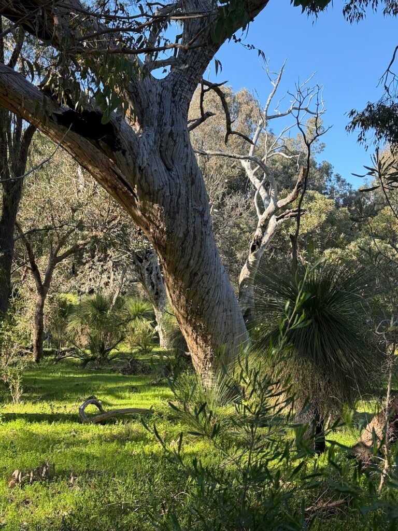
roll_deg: -4.3
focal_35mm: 48
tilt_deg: +3.4
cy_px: 266
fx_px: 736
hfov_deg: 30.3
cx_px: 199
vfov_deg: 39.7
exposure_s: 1/549
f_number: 1.78
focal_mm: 6.76
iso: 64
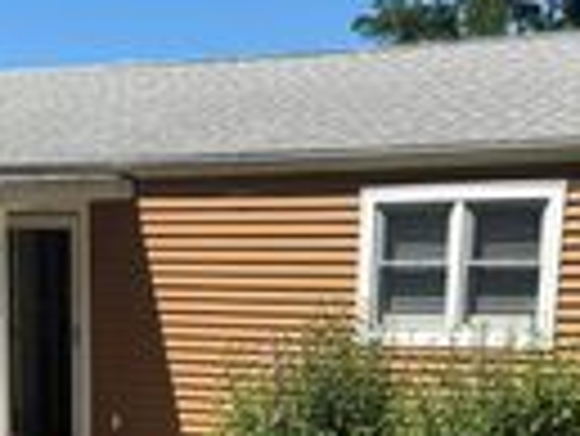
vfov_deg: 14.6
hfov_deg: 21.1
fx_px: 1560
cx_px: 247
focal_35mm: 93
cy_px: 699
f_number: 1.78
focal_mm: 6.76
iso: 80
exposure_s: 1/3247
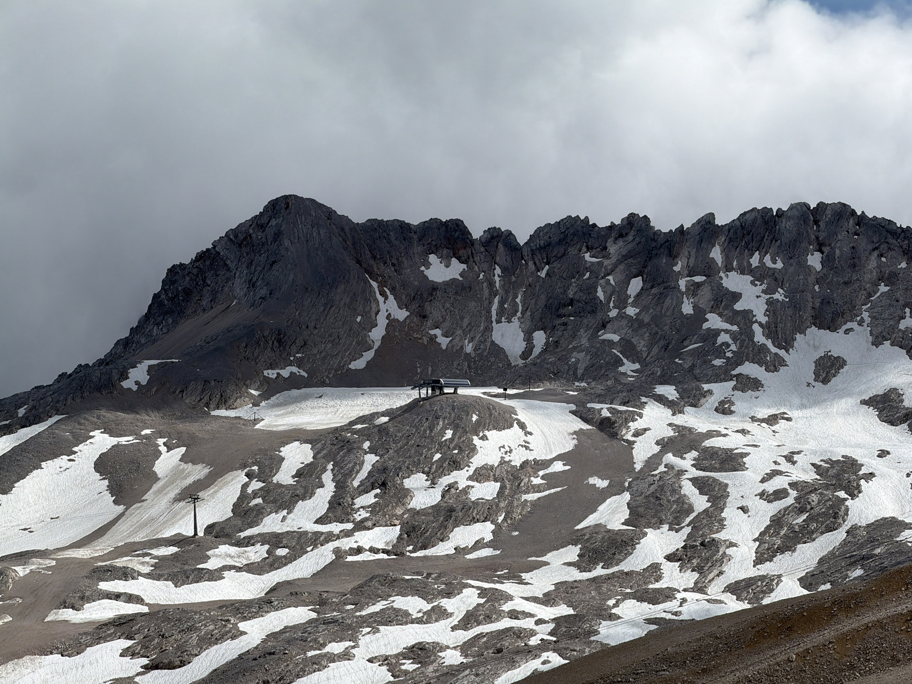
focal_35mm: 104
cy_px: 339
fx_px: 2740
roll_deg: -1.6
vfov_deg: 14.2
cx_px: 471
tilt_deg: +1.3
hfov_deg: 18.9
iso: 20
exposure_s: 1/1656
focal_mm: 16.89
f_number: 2.8
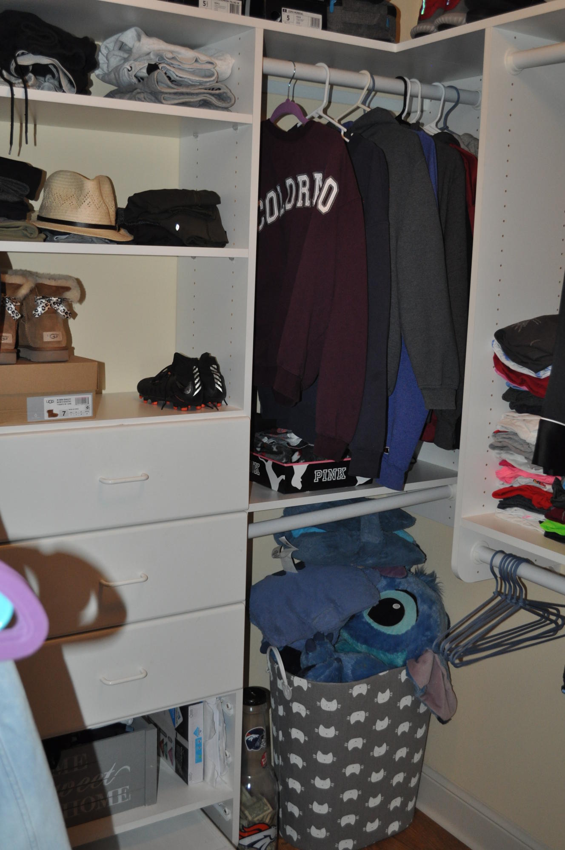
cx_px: 282
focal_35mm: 39
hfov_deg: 34.1
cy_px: 425
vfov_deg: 49.6
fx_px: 921
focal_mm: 26
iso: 800
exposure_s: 1/60
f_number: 4.2
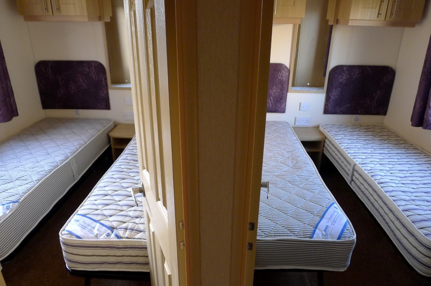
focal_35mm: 24
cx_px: 216
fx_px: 287
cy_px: 143
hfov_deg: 73.8
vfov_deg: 53.0
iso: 400
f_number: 2
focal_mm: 5.1
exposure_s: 1/60
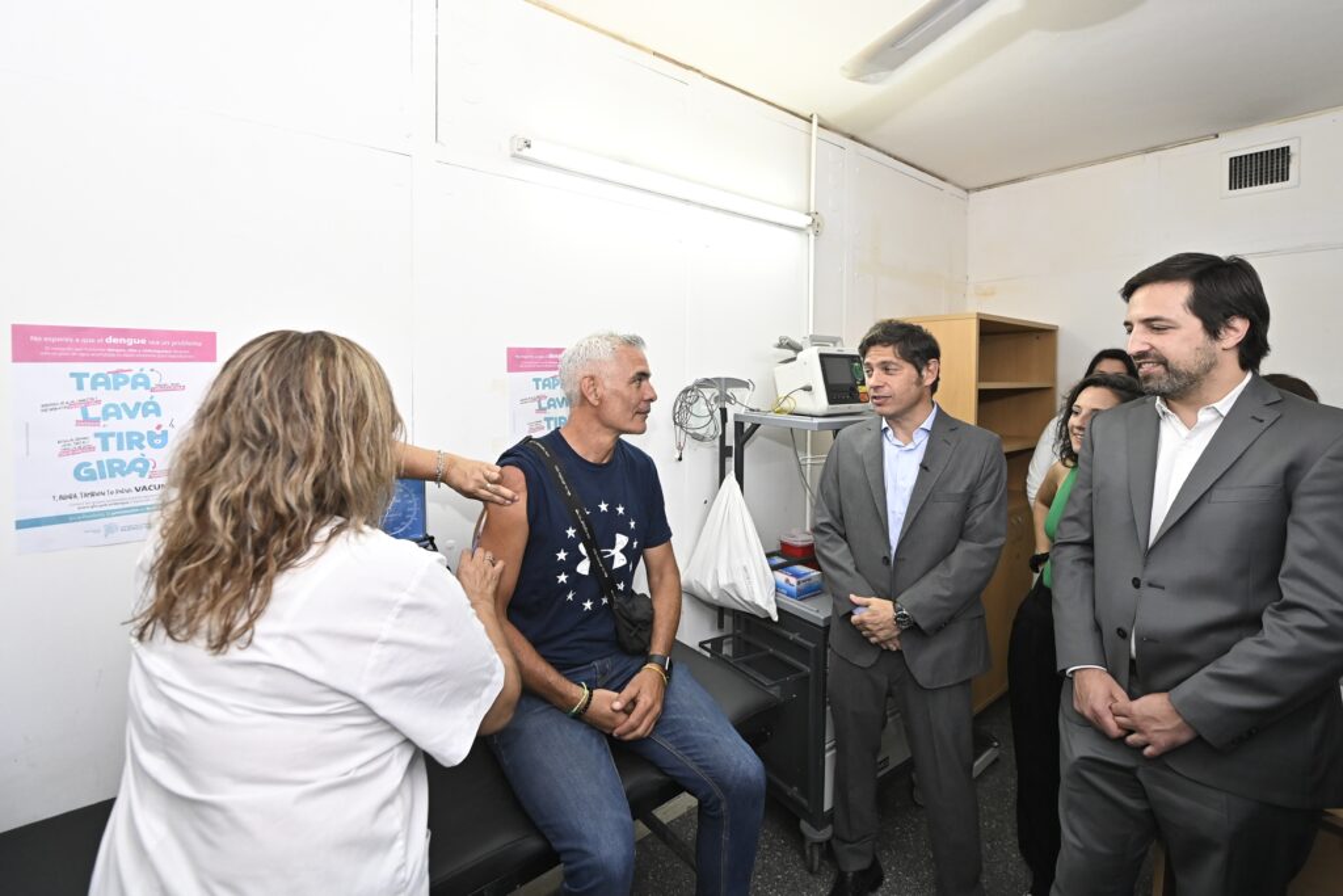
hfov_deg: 104.2
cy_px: 448
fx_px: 522
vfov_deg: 81.2
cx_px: 672
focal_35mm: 14
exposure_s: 1/200
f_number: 3.5
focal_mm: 14
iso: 2500
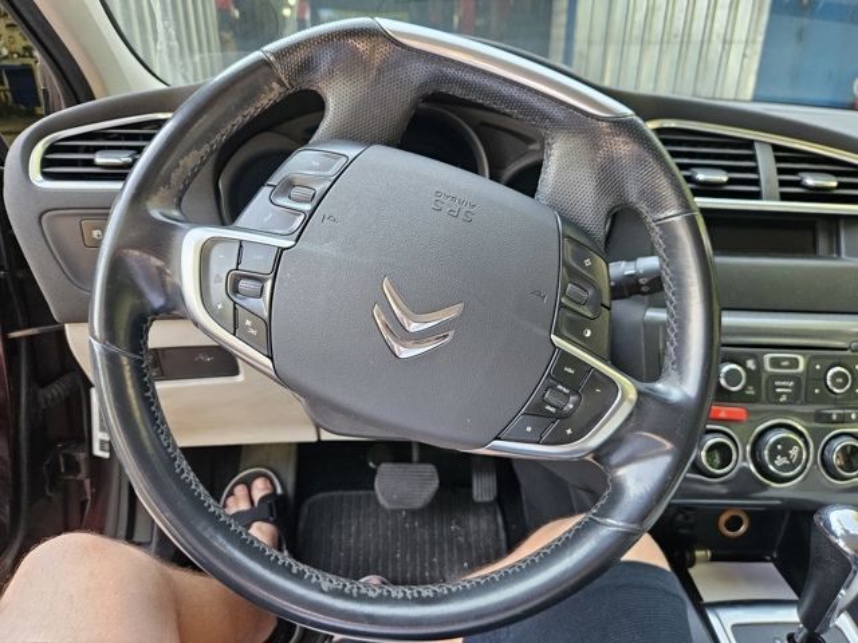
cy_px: 322
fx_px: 570
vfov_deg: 58.9
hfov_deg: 73.9
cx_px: 429
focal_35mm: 23
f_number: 1.8
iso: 250
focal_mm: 5.4
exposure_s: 1/359
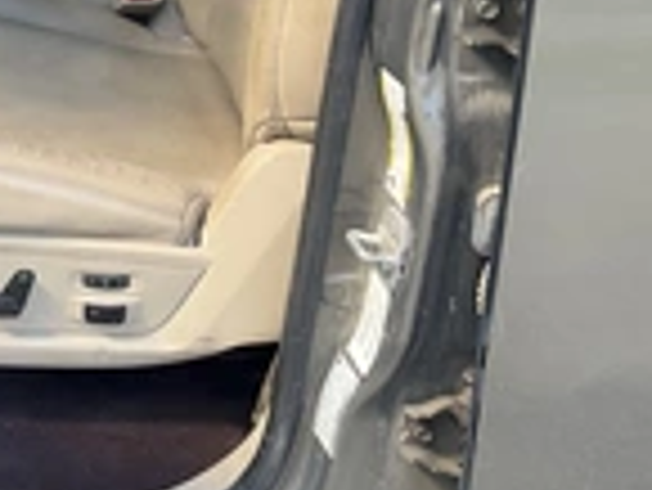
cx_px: -171
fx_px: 1508
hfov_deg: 22.2
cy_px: 49
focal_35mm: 80
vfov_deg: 18.2
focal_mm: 3
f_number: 1.8
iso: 32
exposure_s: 1/122
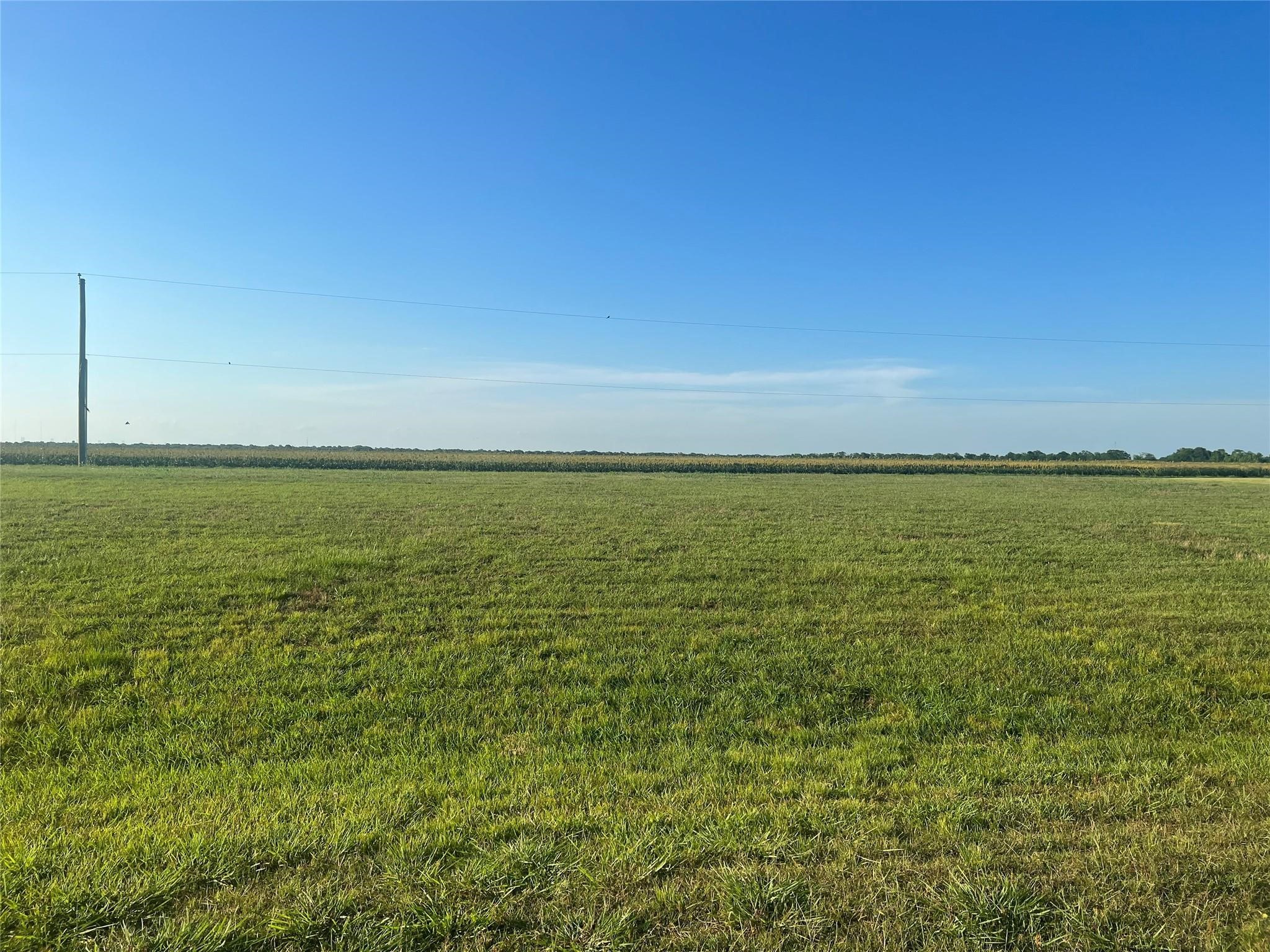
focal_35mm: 26
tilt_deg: -2.0
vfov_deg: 53.1
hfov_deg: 67.3
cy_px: 476
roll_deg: -1.2
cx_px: 635
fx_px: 954
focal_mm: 5.7
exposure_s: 1/3968
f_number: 1.5
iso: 50
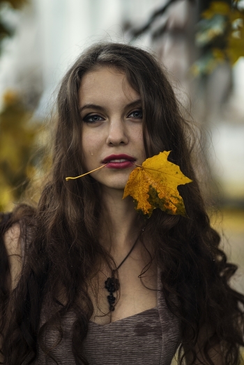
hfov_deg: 16.1
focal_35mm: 85
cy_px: 182
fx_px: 863
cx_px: 122
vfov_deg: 23.9
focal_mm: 85
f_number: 2
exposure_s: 1/160
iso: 100
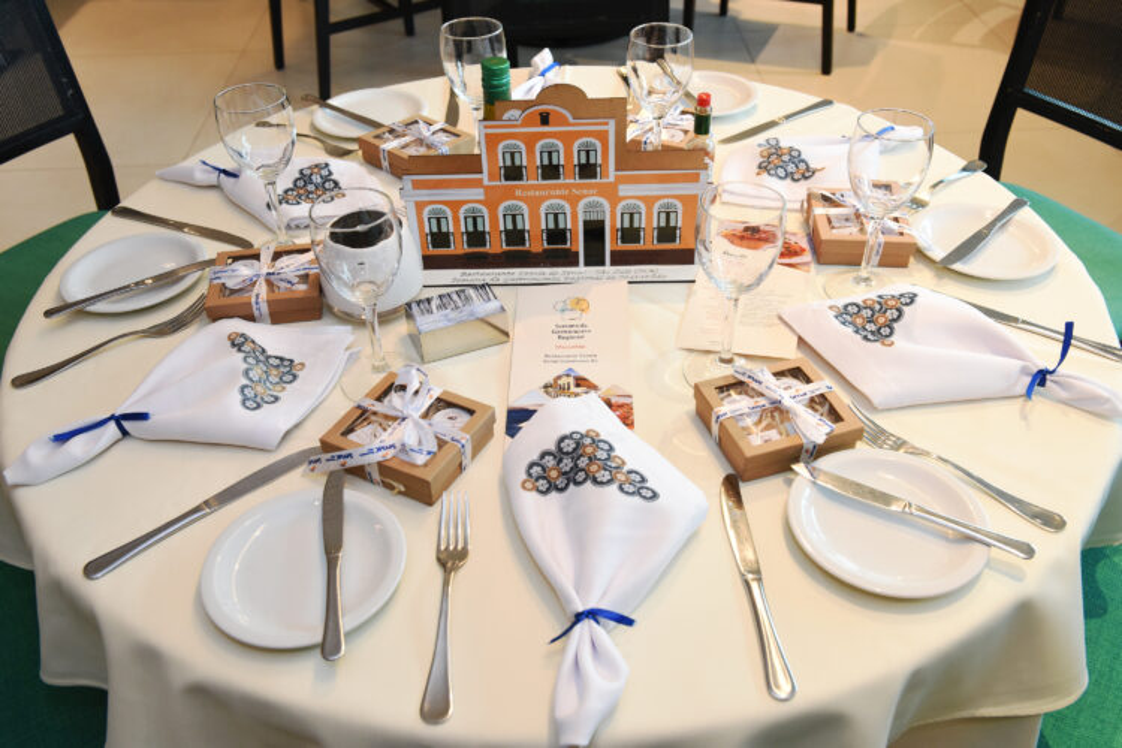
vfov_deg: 41.1
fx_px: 997
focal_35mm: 32
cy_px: 374
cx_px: 561
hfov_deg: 58.7
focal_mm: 32
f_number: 6.3
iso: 2500
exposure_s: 1/60
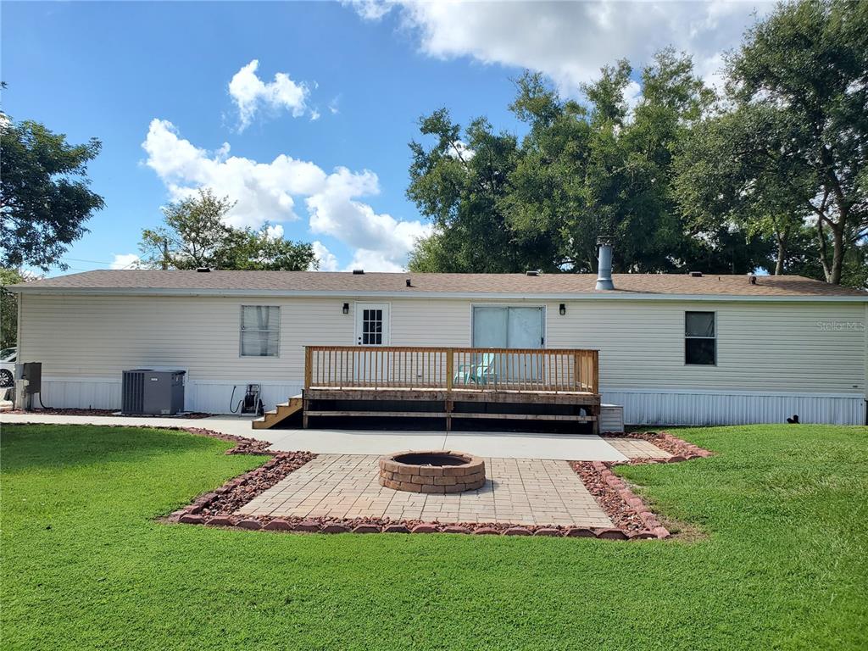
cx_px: 434
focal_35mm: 26
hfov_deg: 67.3
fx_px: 652
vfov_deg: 53.1
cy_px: 326
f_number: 2.4
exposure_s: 1/1632
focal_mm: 4.3
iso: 50
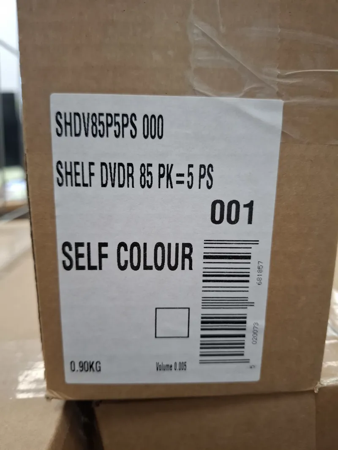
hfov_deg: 58.9
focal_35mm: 23
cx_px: 169
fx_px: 299
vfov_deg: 73.9
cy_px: 225
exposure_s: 1/50
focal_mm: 5.54
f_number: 1.8
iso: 250
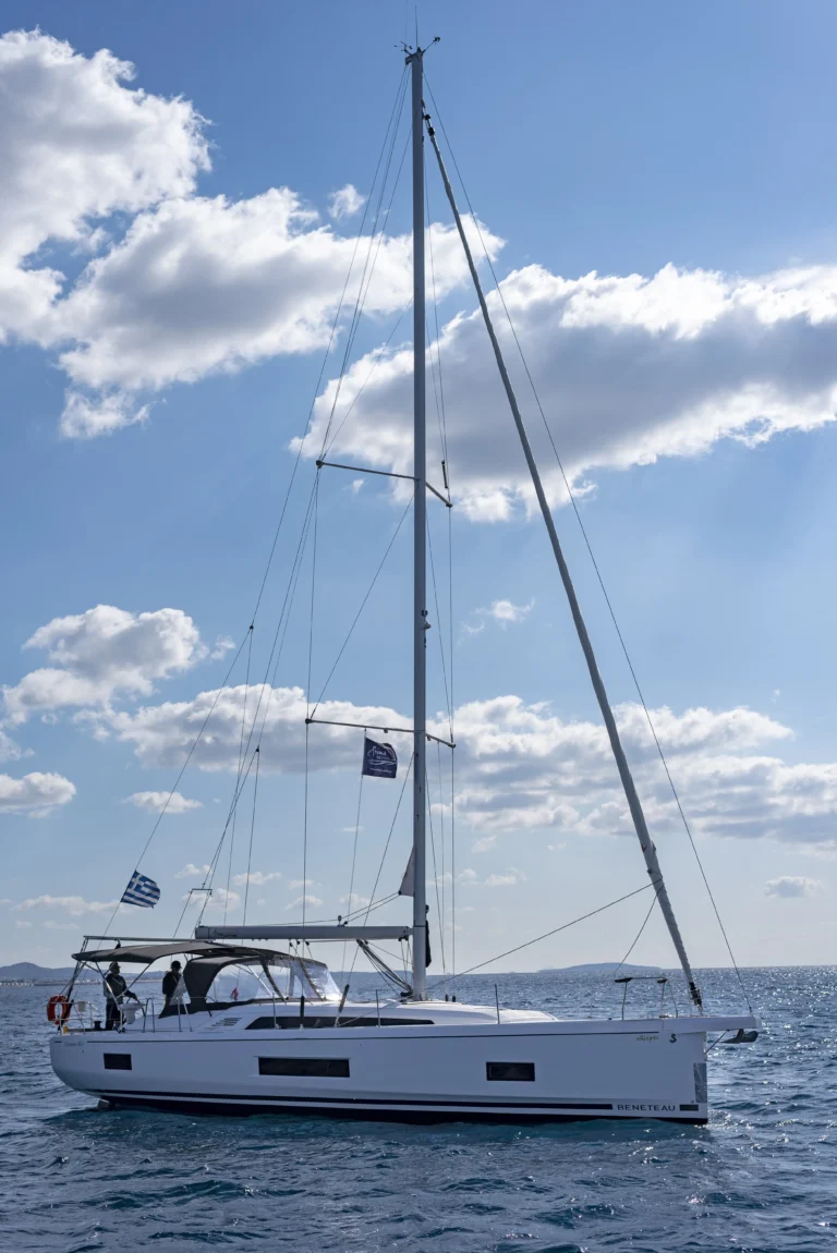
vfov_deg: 39.6
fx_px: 1742
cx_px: 418
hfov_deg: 27.0
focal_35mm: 50
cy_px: 626
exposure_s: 1/1250
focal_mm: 50
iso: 100
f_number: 6.3
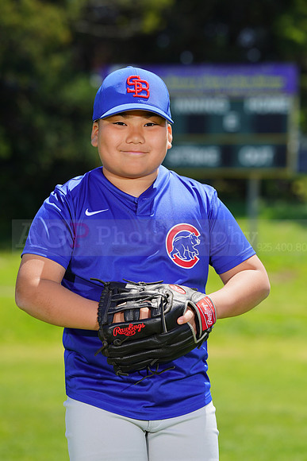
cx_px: 154
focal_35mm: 247
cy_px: 230
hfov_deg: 5.6
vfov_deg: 8.3
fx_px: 3157
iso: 100
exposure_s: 1/250
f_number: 8
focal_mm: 247
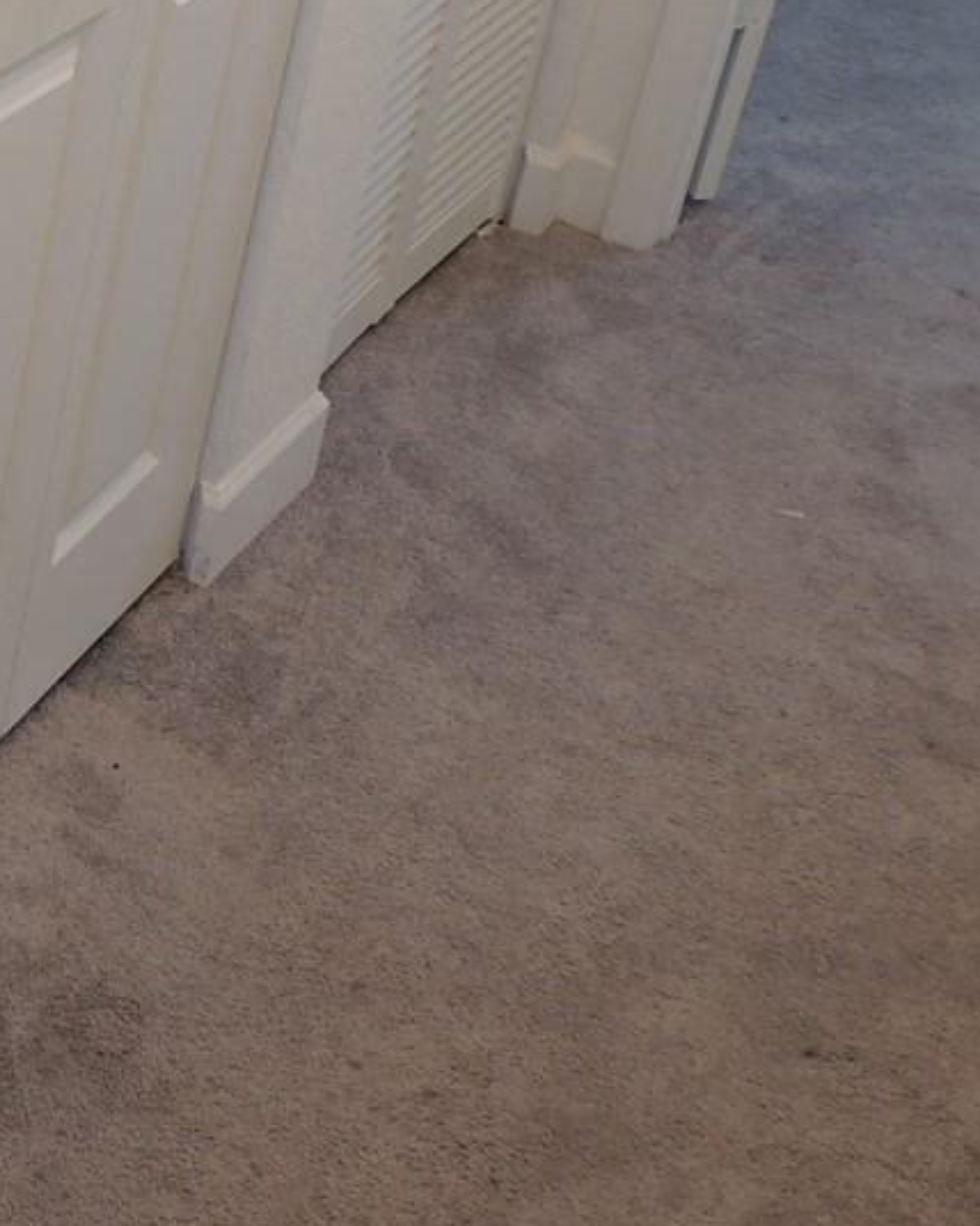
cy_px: 44
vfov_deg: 25.9
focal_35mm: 70
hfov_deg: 20.6
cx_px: -153
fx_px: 2538
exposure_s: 1/30
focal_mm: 4.3
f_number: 3
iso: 100
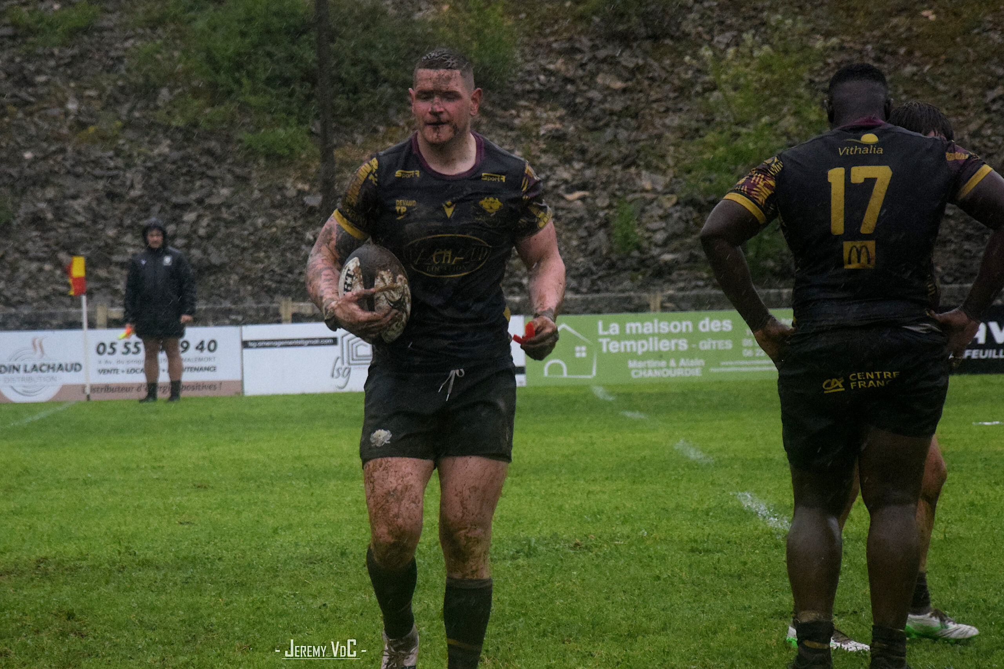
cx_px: 502
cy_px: 334
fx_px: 4392
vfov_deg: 8.7
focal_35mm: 158
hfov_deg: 13.0
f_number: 5.6
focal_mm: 105
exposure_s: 1/500
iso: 2000
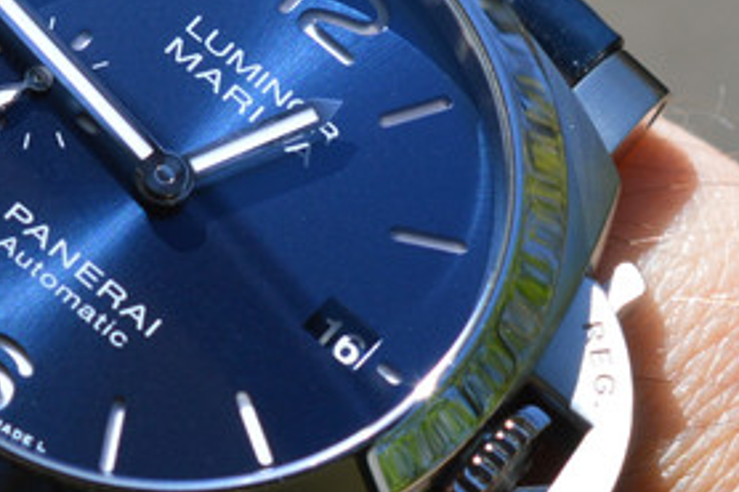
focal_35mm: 260
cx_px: 310
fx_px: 5334
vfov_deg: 5.3
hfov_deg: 7.9
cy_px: 157
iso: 100
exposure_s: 1/250
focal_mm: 40
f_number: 8
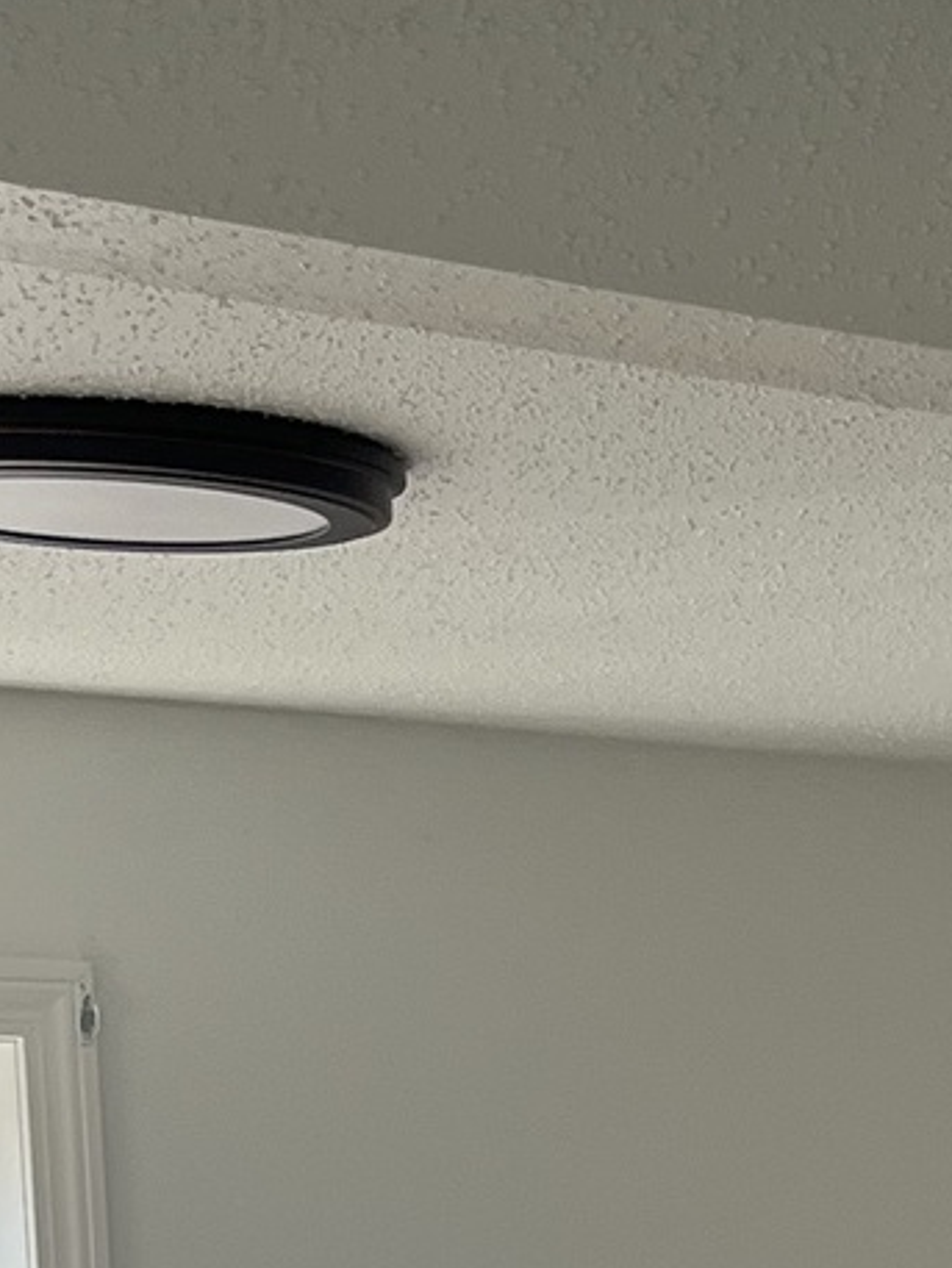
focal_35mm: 131
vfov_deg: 14.1
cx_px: 1482
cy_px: 1912
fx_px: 4801
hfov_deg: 10.9
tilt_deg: -8.2
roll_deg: +2.2
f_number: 1.6
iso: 50
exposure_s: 1/162
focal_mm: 5.1
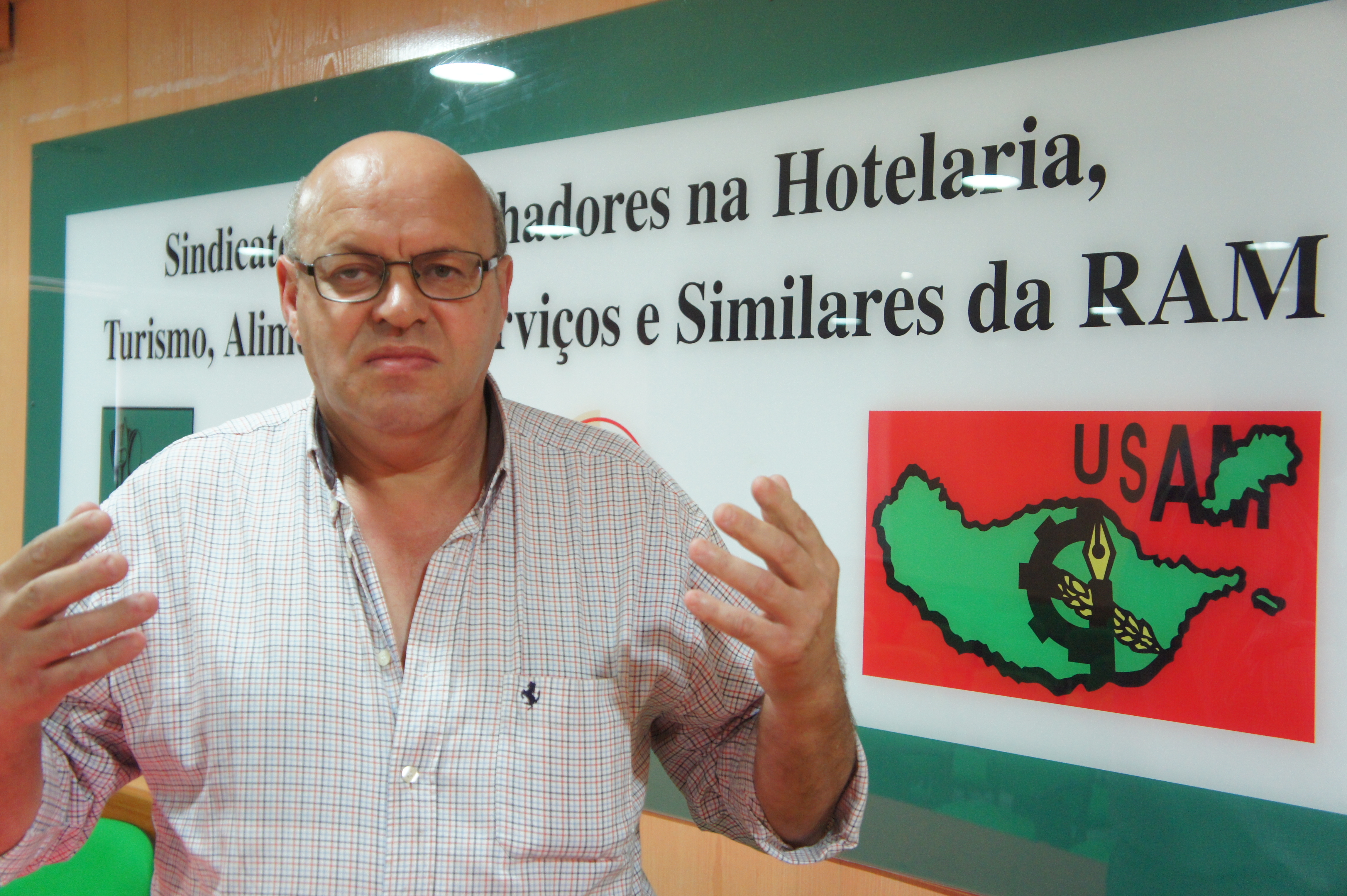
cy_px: 448
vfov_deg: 28.9
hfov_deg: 42.3
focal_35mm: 46
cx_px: 674
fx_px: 1739
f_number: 4.5
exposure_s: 1/30
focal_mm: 31
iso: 1600
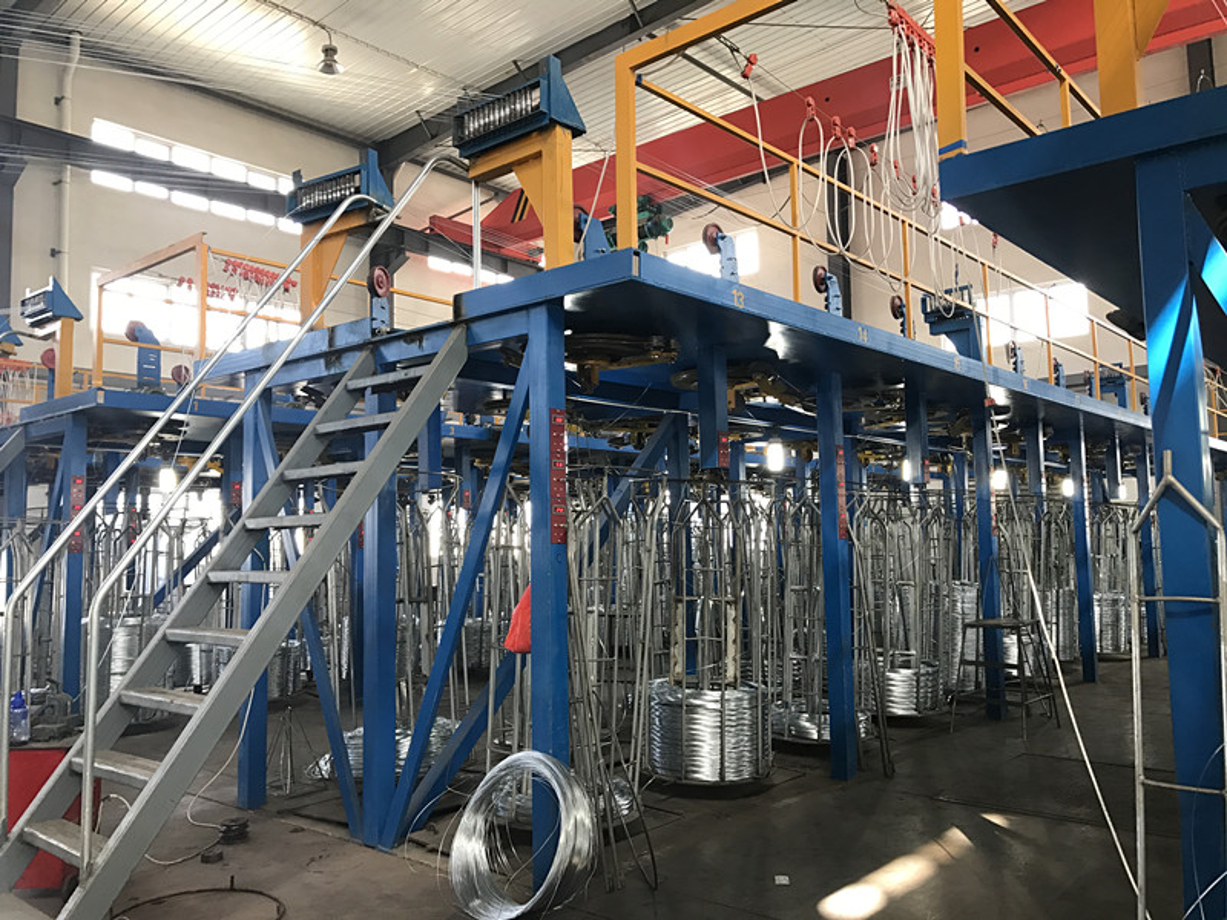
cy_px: 460
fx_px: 992
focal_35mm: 28
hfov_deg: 63.4
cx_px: 614
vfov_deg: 49.7
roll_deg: +1.9
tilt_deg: +5.0
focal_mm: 3.99
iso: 32
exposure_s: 1/33
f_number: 1.8
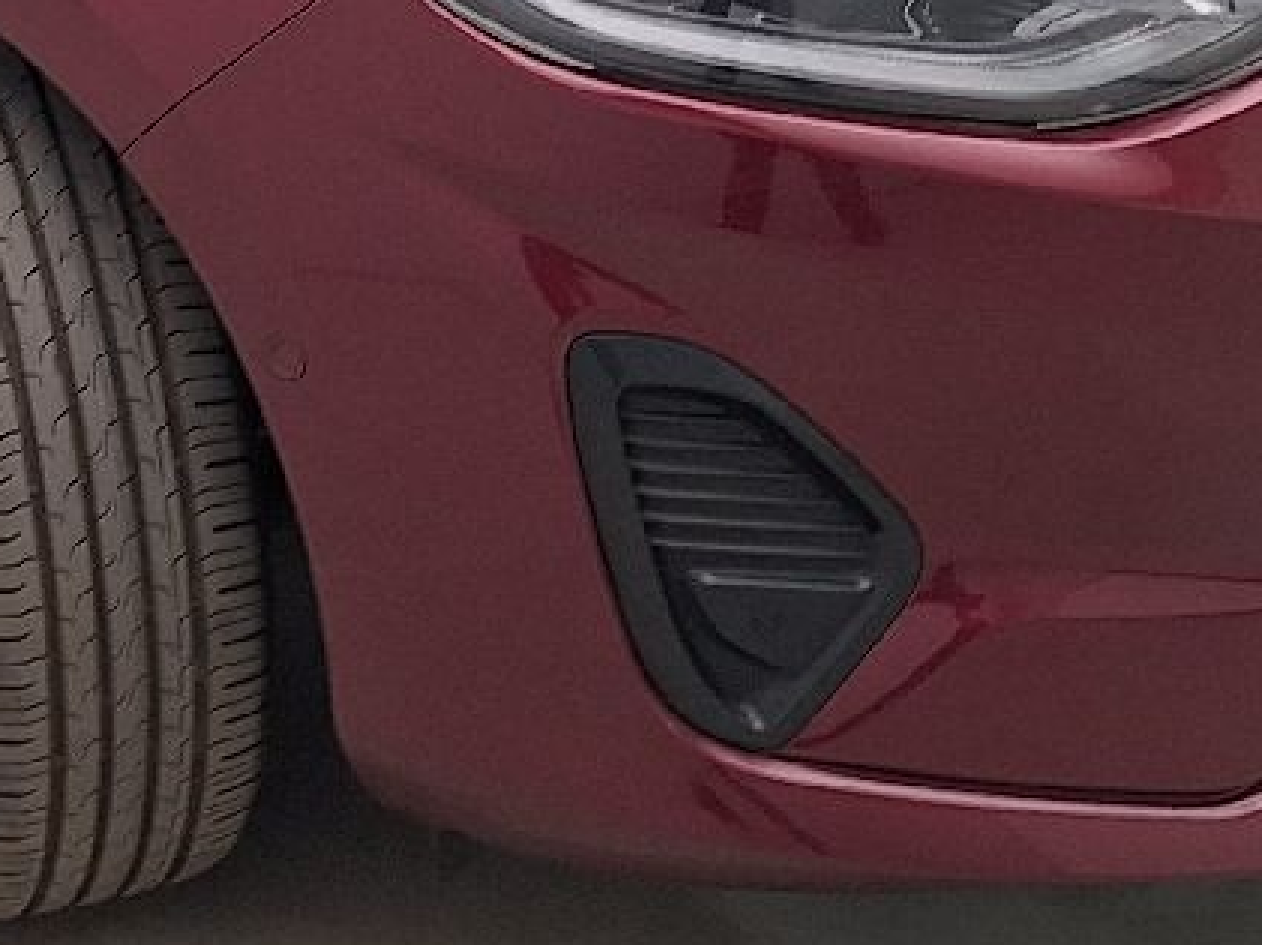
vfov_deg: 13.8
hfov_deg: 18.4
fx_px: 3825
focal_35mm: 105
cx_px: 69
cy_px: -102
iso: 50
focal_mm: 5.54
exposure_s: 1/100
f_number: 1.8
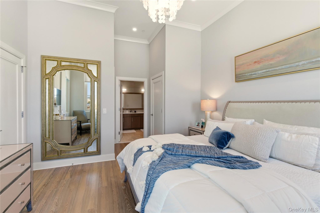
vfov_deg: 73.7
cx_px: 160
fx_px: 142
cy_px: 106
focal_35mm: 16
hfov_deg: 96.7
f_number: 9
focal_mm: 16
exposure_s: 1/125
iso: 250
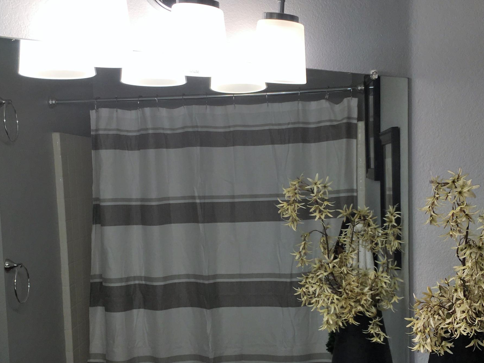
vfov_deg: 29.5
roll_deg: +1.9
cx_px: 225
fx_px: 685
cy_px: 232
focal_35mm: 49
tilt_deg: -5.1
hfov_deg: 38.9
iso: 25
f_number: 2.2
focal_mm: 4.15
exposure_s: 1/46
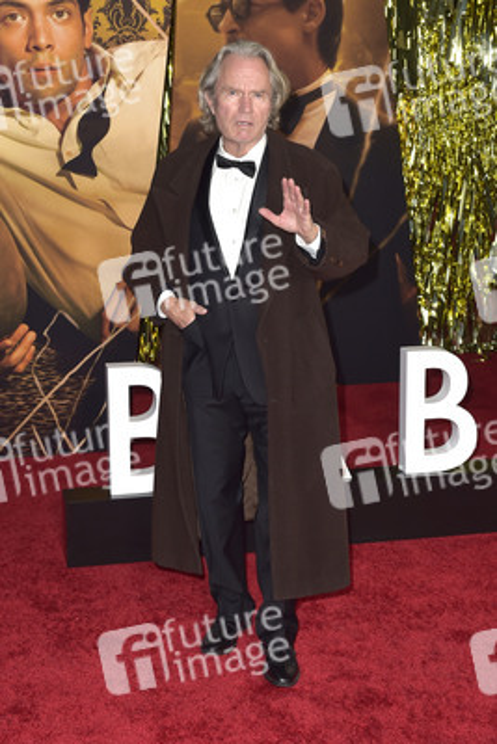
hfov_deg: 26.0
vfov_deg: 38.2
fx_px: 1076
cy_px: 372
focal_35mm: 52
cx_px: 248
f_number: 6.3
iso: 1000
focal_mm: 52
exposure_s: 1/250
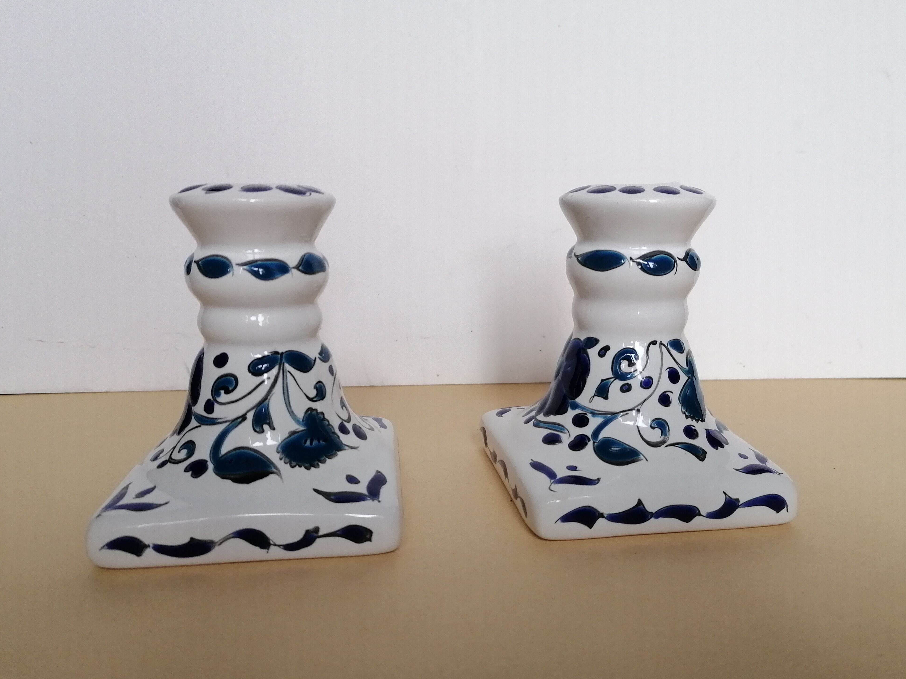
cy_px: 339
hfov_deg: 63.4
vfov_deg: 49.7
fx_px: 733
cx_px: 464
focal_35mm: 28
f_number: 1.8
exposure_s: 1/50
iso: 160
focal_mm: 4.75
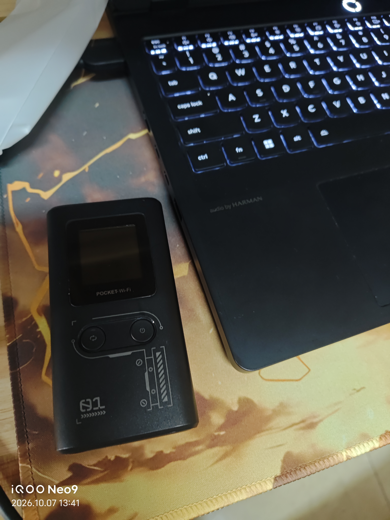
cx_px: 195
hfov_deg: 58.9
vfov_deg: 73.9
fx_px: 346
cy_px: 260
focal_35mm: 23
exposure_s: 1/33.3
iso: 1567
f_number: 1.88
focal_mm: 5.56
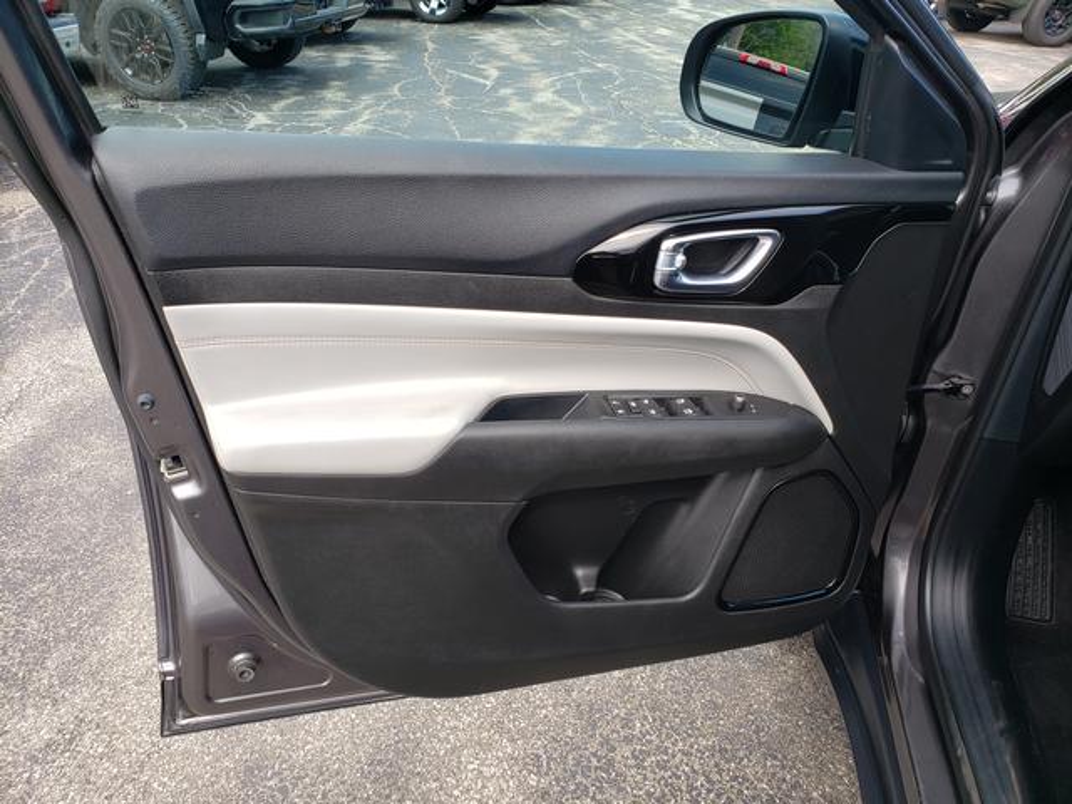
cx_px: 536
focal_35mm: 26
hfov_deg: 67.3
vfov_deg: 53.1
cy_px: 402
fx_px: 805
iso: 50
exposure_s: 1/210
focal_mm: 4.3
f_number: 2.4
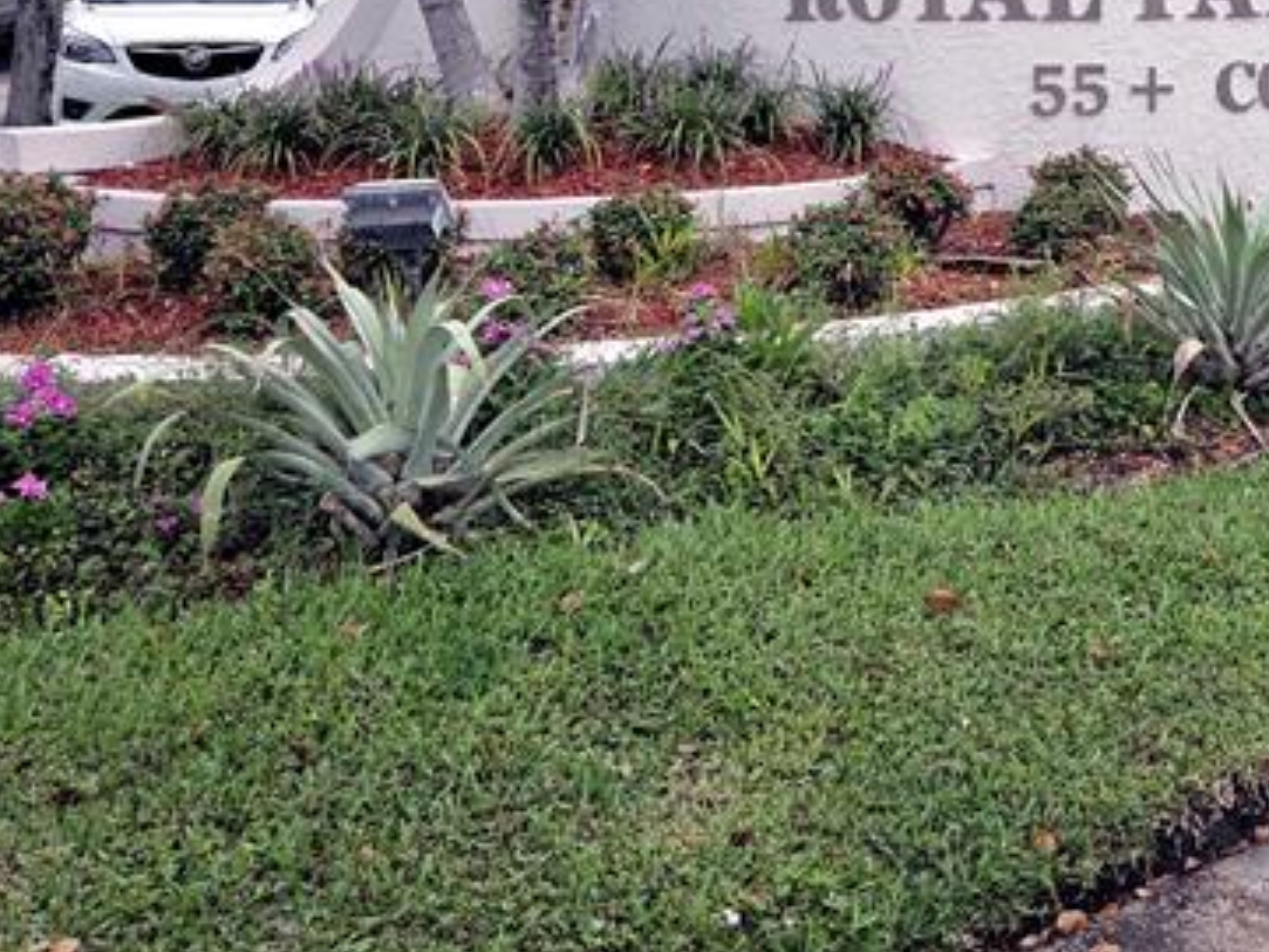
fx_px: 1870
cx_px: 1033
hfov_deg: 36.1
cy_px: 46
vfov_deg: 27.3
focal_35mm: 51
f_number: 1.8
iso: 80
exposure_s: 1/4663
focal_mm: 5.4
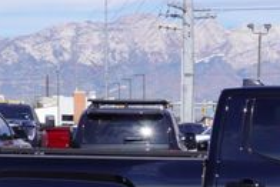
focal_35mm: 152
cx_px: 316
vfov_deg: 8.9
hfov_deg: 13.2
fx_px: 1180
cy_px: 254
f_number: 11
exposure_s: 1/160
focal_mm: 31
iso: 100
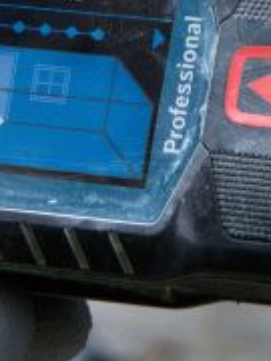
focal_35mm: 310
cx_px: 261
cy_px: -119
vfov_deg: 6.3
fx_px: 3236
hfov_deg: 4.8
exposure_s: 1/125
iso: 1600
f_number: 16
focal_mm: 58
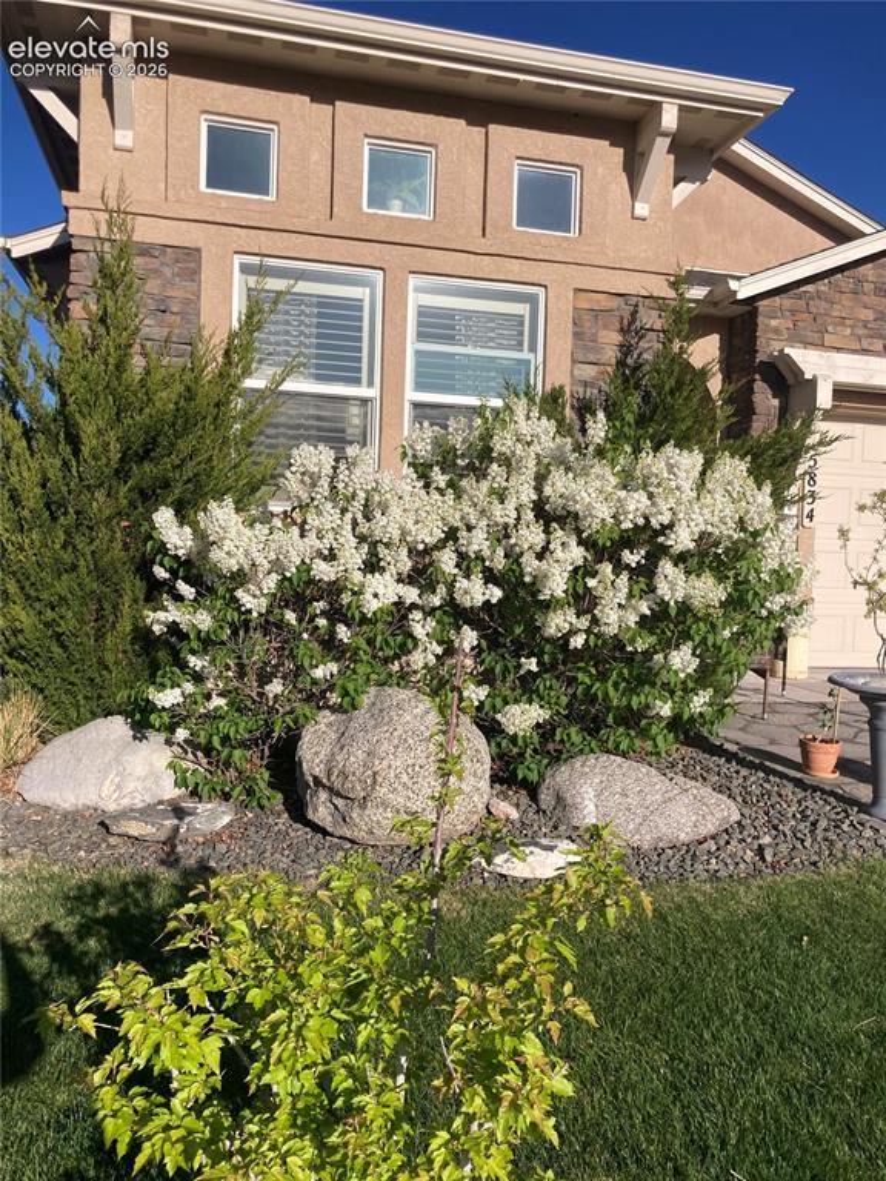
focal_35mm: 28
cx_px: 443
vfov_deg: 63.4
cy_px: 590
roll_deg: -0.1
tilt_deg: -1.2
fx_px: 956
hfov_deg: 49.7
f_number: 1.8
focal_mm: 3.99
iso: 25
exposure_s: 1/3003
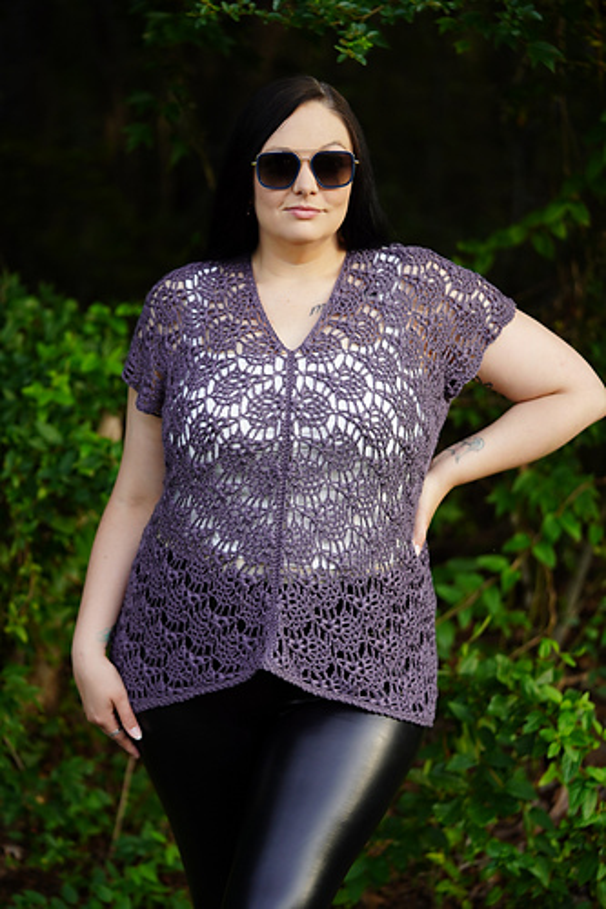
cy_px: 454
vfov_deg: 22.6
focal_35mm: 90
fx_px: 2274
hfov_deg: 15.2
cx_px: 303
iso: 640
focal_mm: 90
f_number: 2.8
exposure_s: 1/1250
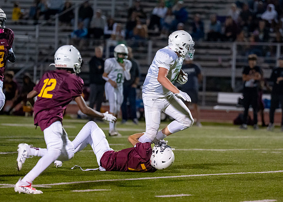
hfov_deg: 6.5
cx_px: 160
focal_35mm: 310
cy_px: 110
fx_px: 2488
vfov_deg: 4.6
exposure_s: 1/1250
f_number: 2.8
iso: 4000
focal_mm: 200
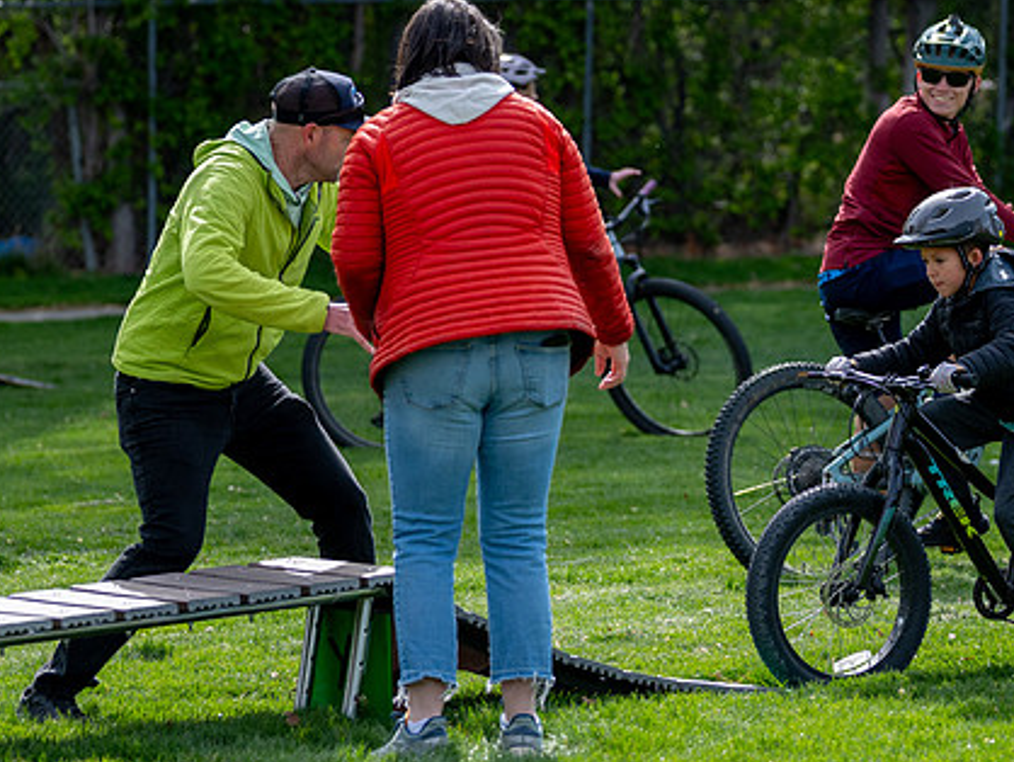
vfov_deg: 6.6
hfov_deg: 8.8
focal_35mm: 225
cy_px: 441
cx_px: 685
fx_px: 6595
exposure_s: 1/2000
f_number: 2.8
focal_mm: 110
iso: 200
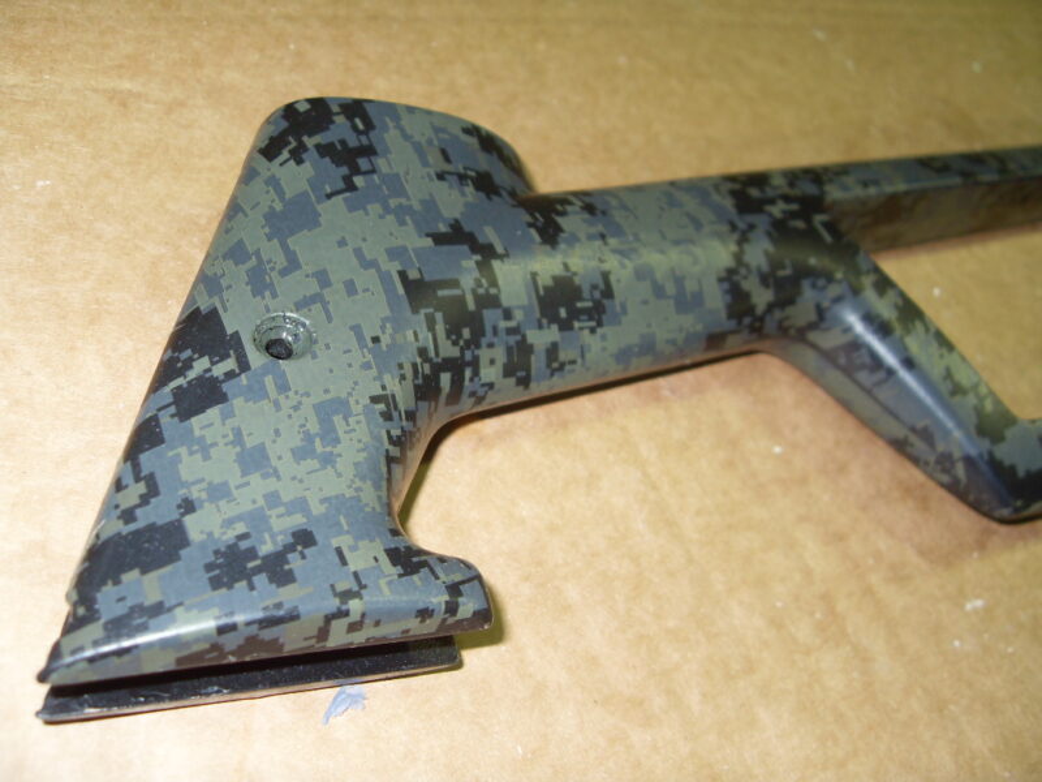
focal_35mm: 35
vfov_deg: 40.7
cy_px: 391
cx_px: 521
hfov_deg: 52.6
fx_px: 1054
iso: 100
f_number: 2.8
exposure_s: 1/45
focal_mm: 6.3
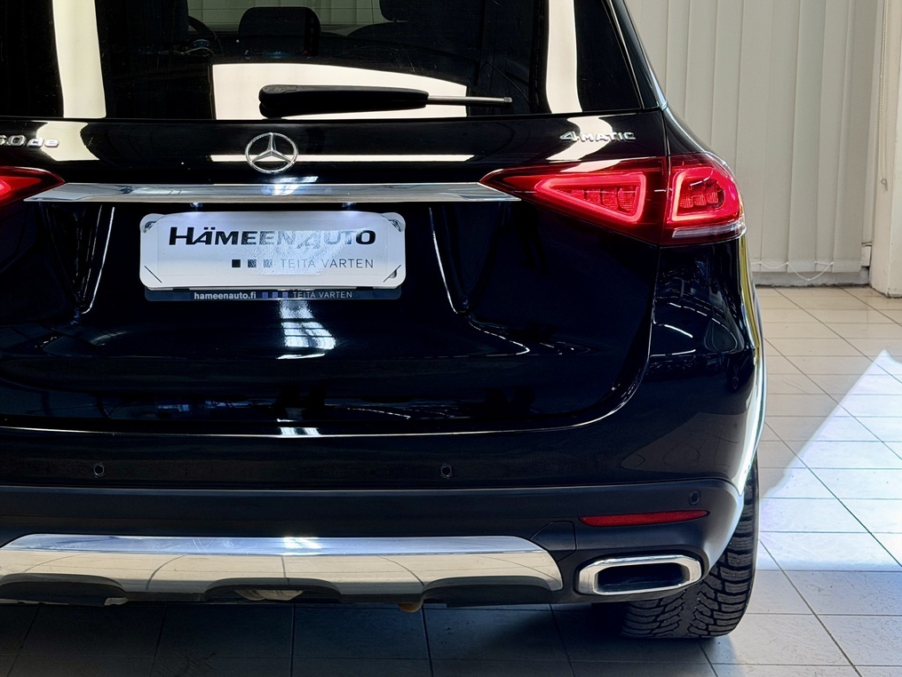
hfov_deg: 28.3
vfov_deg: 21.6
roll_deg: +0.3
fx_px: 1772
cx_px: 281
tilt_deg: -9.1
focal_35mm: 68
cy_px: 247
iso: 125
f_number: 1.78
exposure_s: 1/100
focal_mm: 6.76
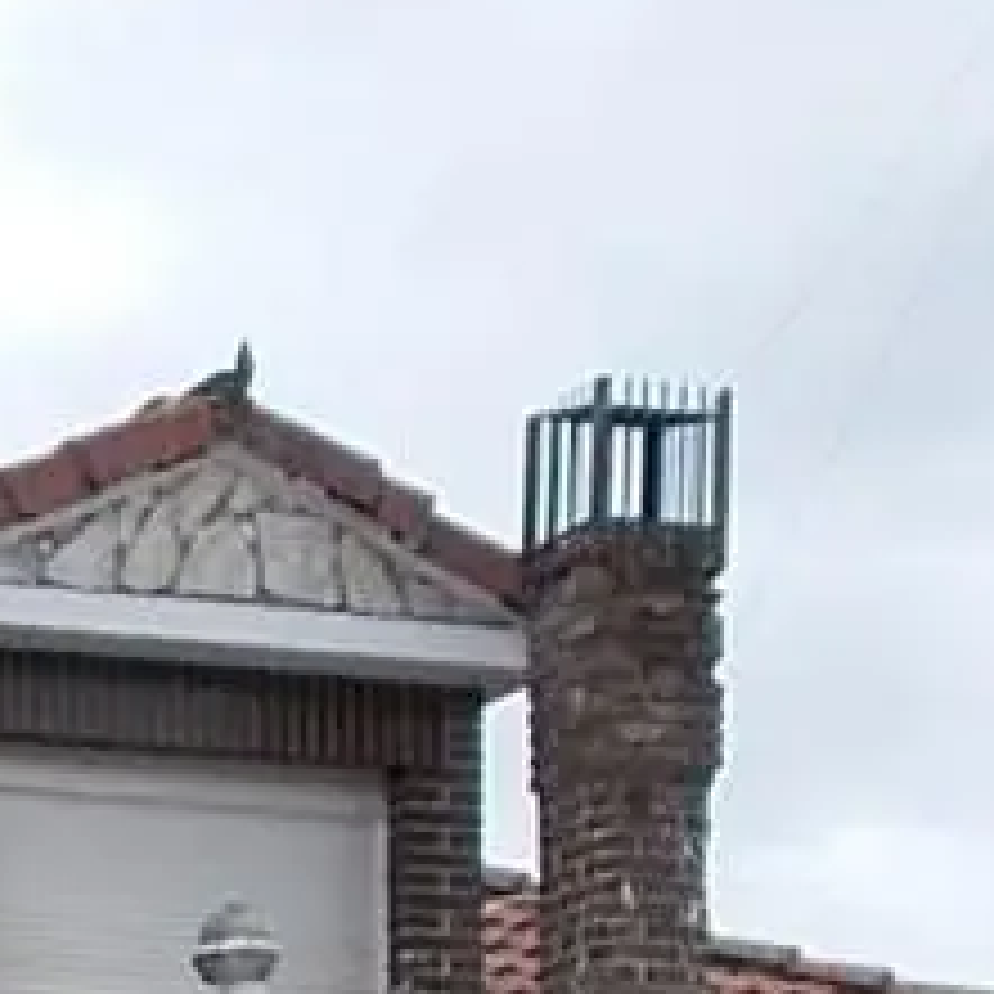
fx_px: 5685
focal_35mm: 175
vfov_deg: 9.5
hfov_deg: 9.1
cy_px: 1763
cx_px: -1241
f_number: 3.2
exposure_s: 1/320
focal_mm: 4.6
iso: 80
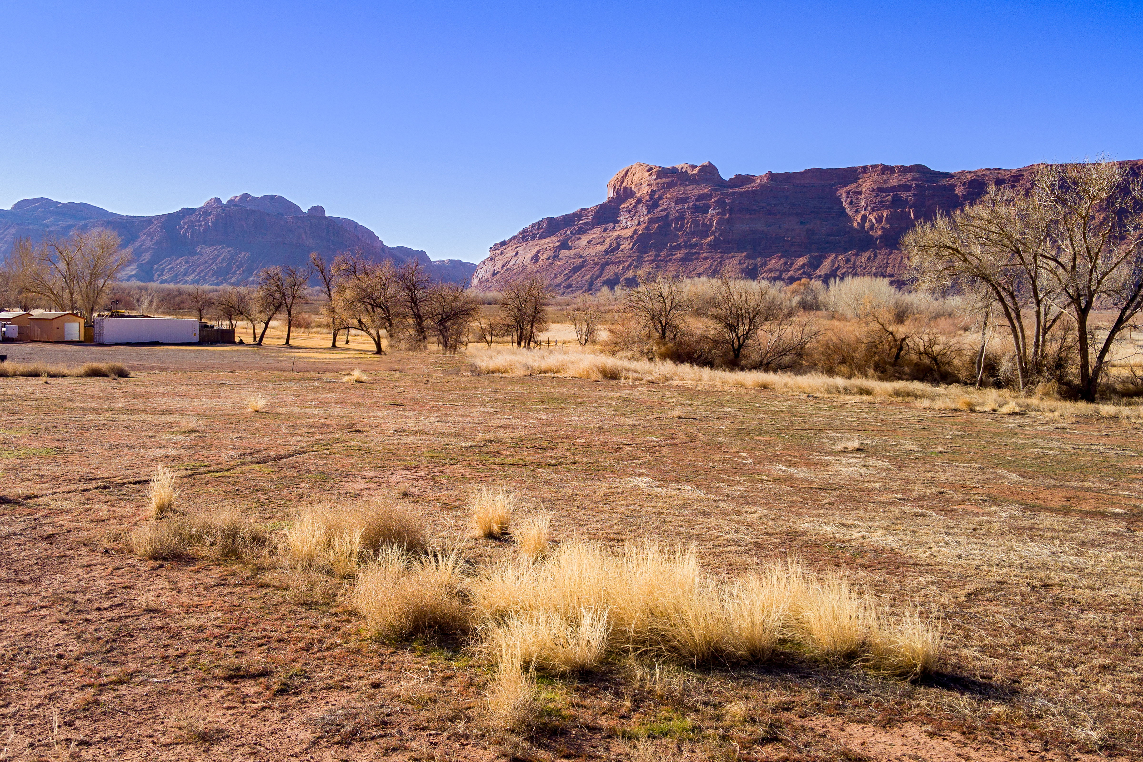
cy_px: 381
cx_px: 572
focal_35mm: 23
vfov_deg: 55.1
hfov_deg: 76.1
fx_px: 730
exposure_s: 1/1900
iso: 119
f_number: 2.8
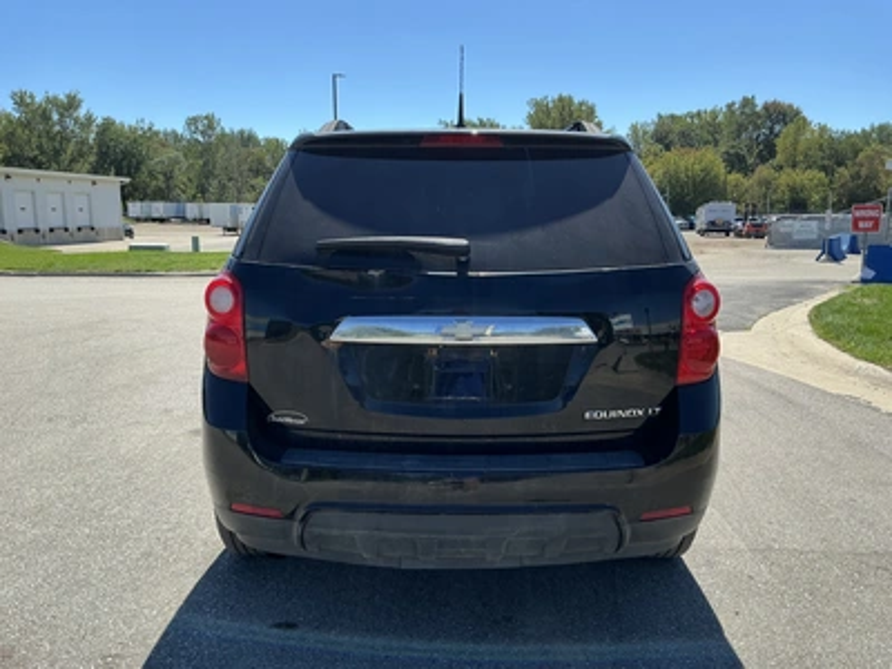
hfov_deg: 63.4
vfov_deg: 49.7
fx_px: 722
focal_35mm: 28
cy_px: 334
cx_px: 446
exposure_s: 1/1121
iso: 25
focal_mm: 3
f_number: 1.8
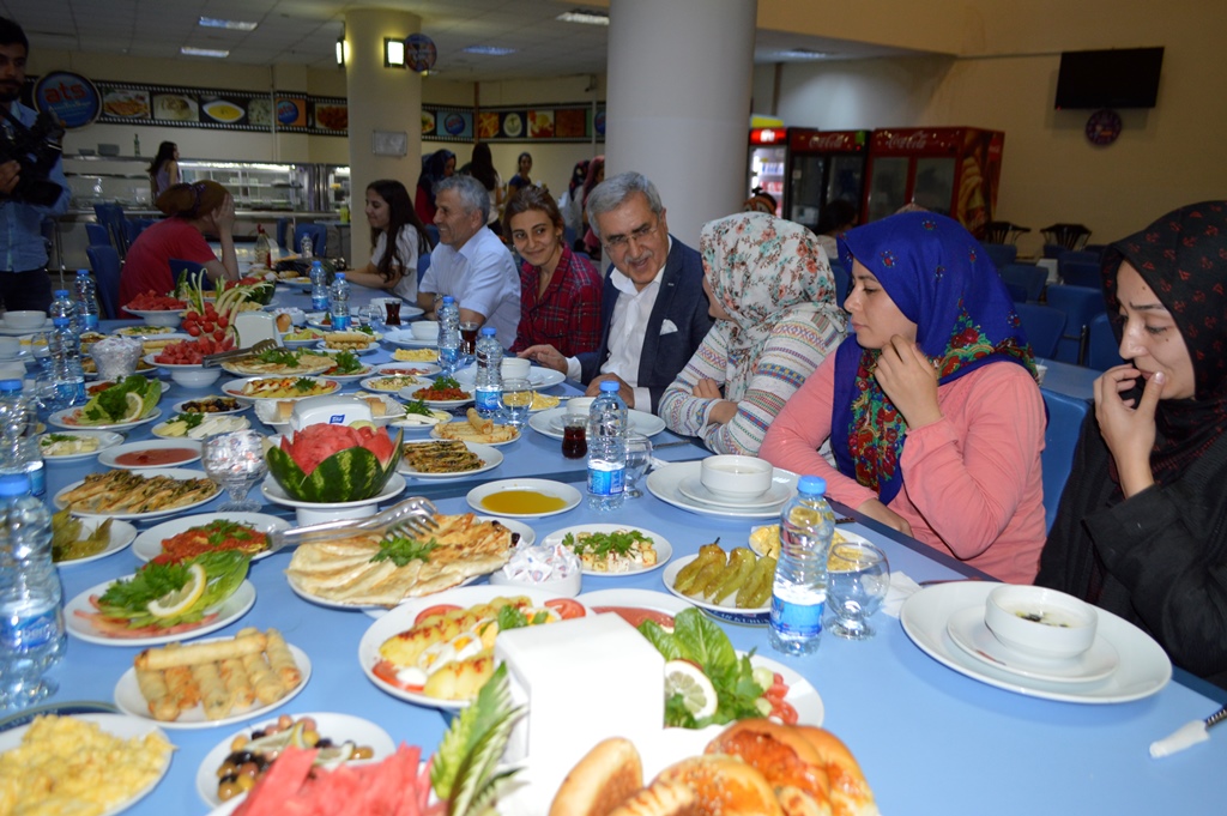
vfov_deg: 47.9
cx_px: 614
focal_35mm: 27
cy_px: 408
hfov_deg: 67.4
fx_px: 919
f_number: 3.5
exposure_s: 1/60
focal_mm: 18
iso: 450
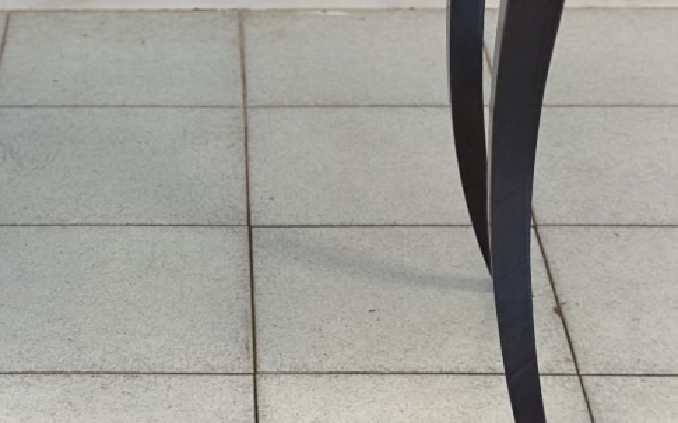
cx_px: 180
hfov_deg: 16.5
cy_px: -21
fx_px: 2328
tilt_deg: -21.7
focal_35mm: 126
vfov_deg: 10.3
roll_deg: +0.6
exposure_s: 1/100
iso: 80
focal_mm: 6.86
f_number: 1.78
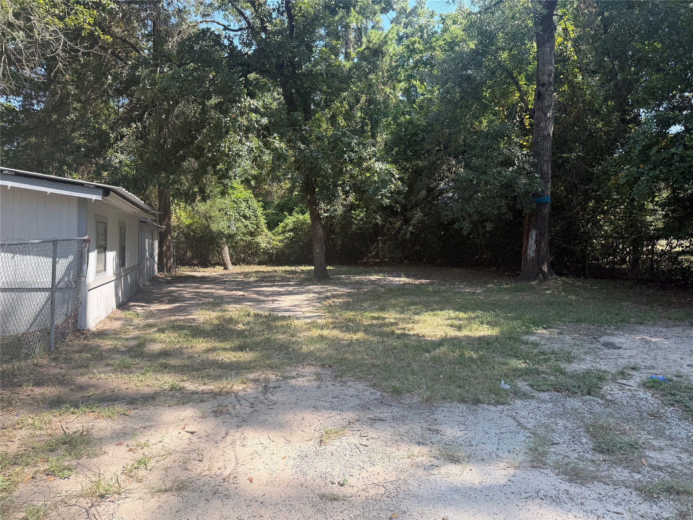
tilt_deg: -2.1
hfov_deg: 71.6
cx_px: 346
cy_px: 260
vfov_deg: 56.8
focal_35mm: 24
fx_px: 480
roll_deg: +0.0
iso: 80
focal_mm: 6.76
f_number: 1.78
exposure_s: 1/992
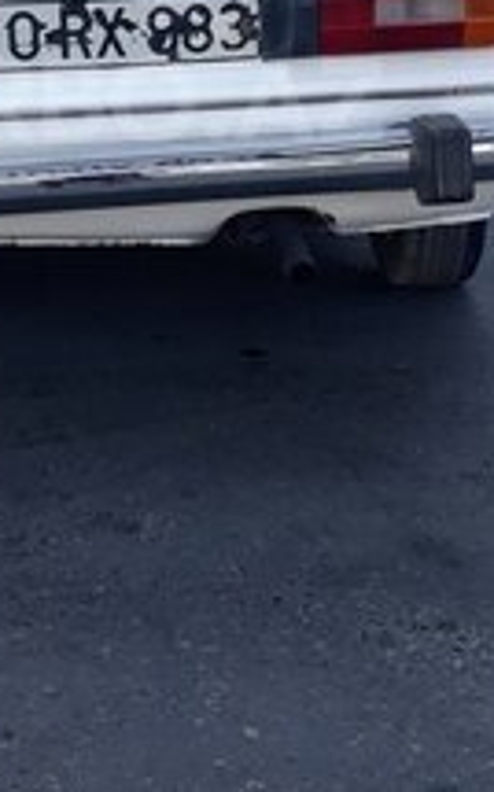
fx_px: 1425
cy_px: 99
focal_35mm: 66
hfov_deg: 19.5
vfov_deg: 29.9
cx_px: 100
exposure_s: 1/332
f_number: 1.9
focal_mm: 3.6
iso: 40
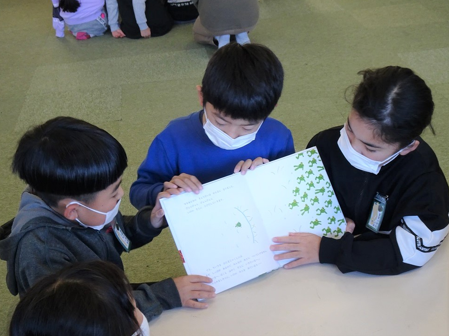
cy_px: 167
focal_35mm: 53
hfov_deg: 36.2
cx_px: 224
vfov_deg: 27.5
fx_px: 687
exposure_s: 1/60
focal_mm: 8.84
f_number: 4.5
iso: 320
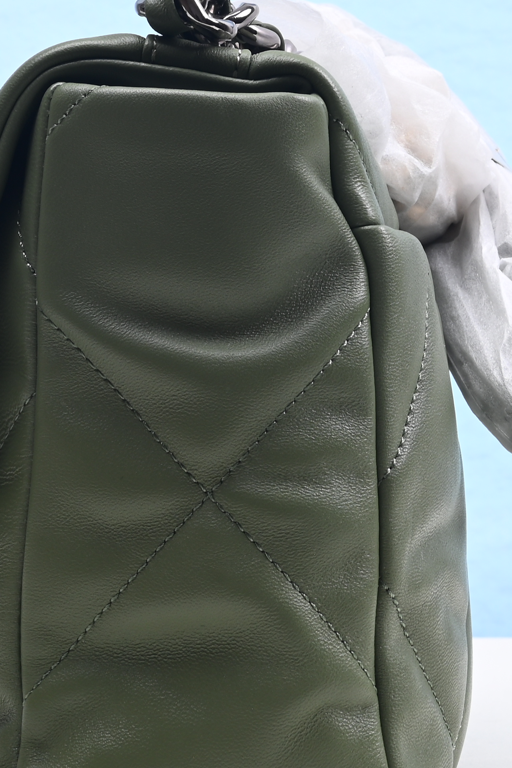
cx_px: 233
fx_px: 2666
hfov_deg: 11.0
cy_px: 219
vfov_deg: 16.3
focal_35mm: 125
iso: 100
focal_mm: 40
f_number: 16
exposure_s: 1/2
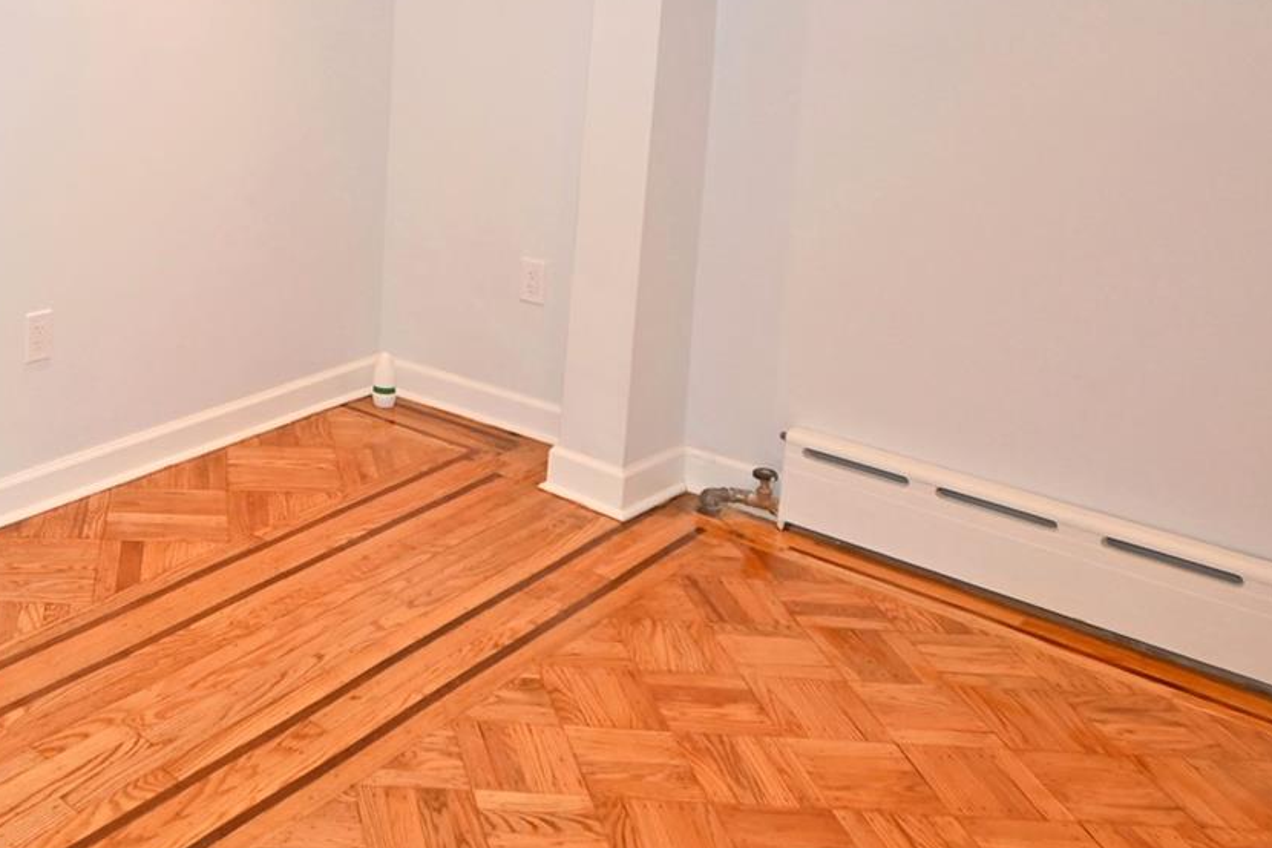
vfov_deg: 34.1
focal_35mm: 37
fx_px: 1307
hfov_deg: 46.3
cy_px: 94
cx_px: 103
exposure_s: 1/60
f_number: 4
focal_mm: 10
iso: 220
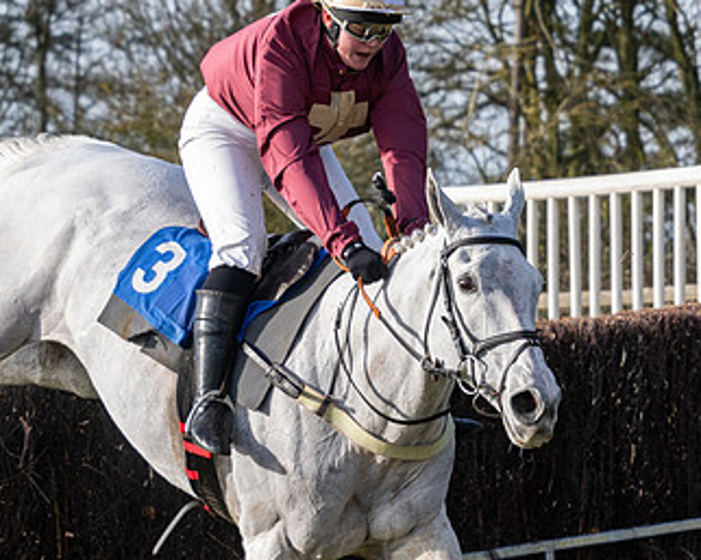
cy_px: 357
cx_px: 321
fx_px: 4457
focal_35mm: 215
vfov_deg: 7.2
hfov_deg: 9.0
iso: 400
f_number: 4
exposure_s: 1/1600
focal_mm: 72
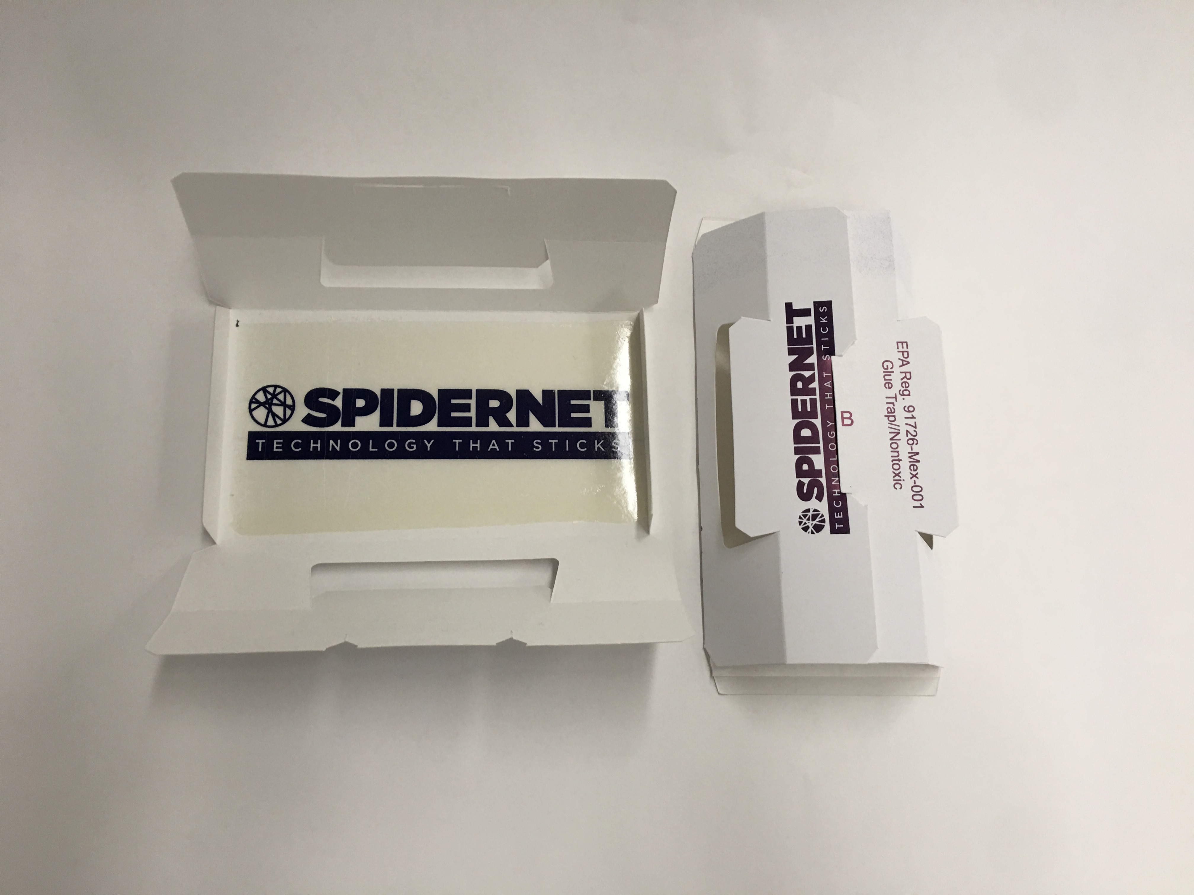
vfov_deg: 48.2
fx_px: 1000
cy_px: 448
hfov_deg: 61.7
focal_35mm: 29
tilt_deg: -73.9
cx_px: 597
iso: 40
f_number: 2.2
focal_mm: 4.15
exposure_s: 1/15
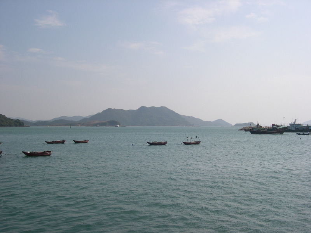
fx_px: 341
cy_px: 116
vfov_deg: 37.7
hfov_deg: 49.0
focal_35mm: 38
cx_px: 156
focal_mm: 8
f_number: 7.6
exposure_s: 1/369
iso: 100
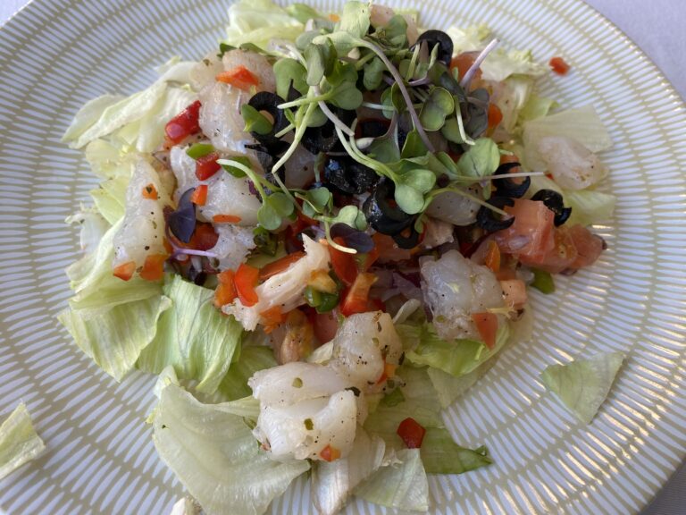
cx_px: 343
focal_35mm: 26
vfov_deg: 53.1
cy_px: 258
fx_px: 515
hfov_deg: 67.3
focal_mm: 4.25
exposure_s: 1/122
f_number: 1.8
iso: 32
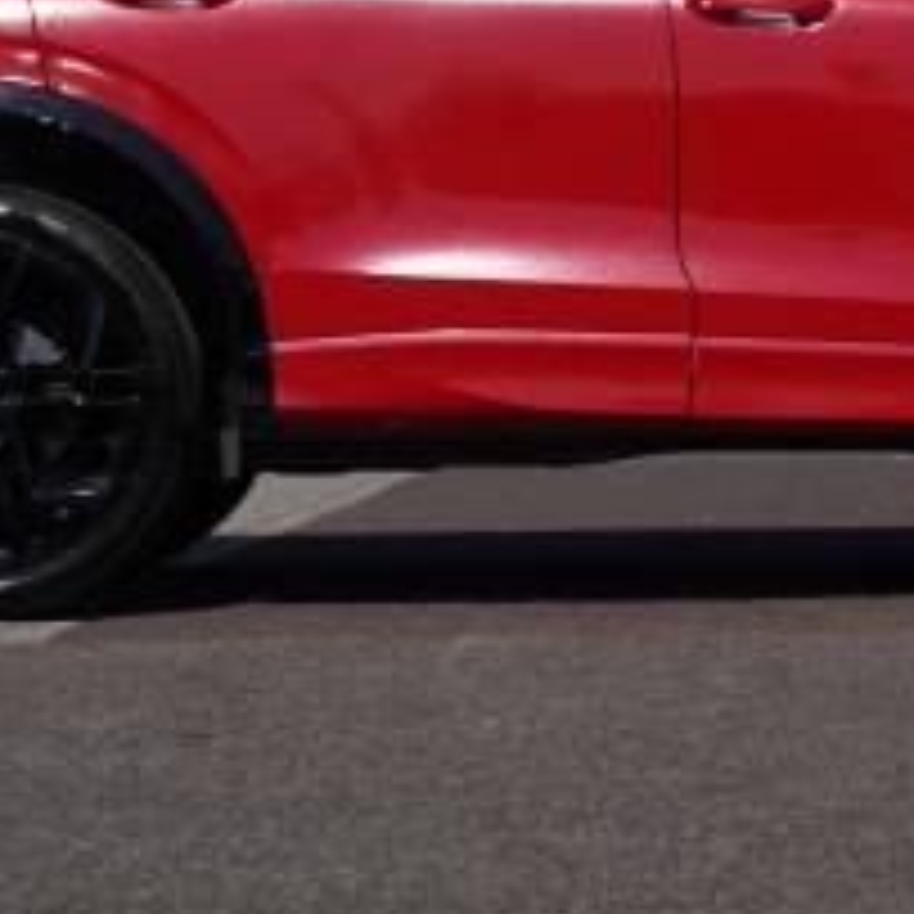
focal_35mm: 153
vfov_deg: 11.3
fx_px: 4571
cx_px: 824
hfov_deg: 11.3
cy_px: 32
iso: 200
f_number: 5.6
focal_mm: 38
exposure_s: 1/1250
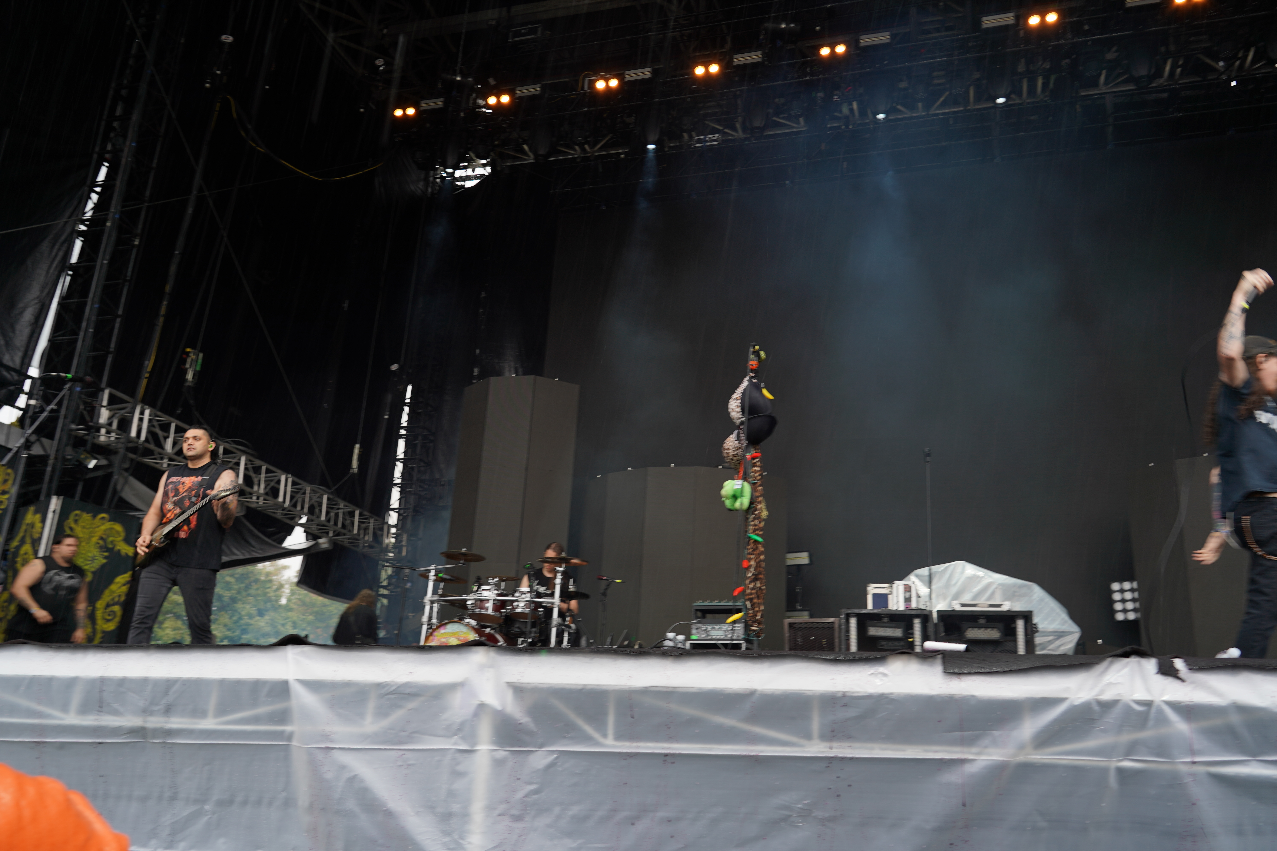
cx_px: 638
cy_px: 426
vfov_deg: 45.0
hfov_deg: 63.7
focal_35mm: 29
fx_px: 1029
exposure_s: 1/60
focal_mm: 29
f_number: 5.6
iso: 100
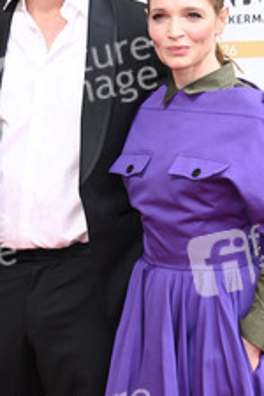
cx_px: 118
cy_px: 167
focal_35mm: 151
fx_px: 1661
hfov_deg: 9.1
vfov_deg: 13.6
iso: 800
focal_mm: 85
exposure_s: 1/250
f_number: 5.6
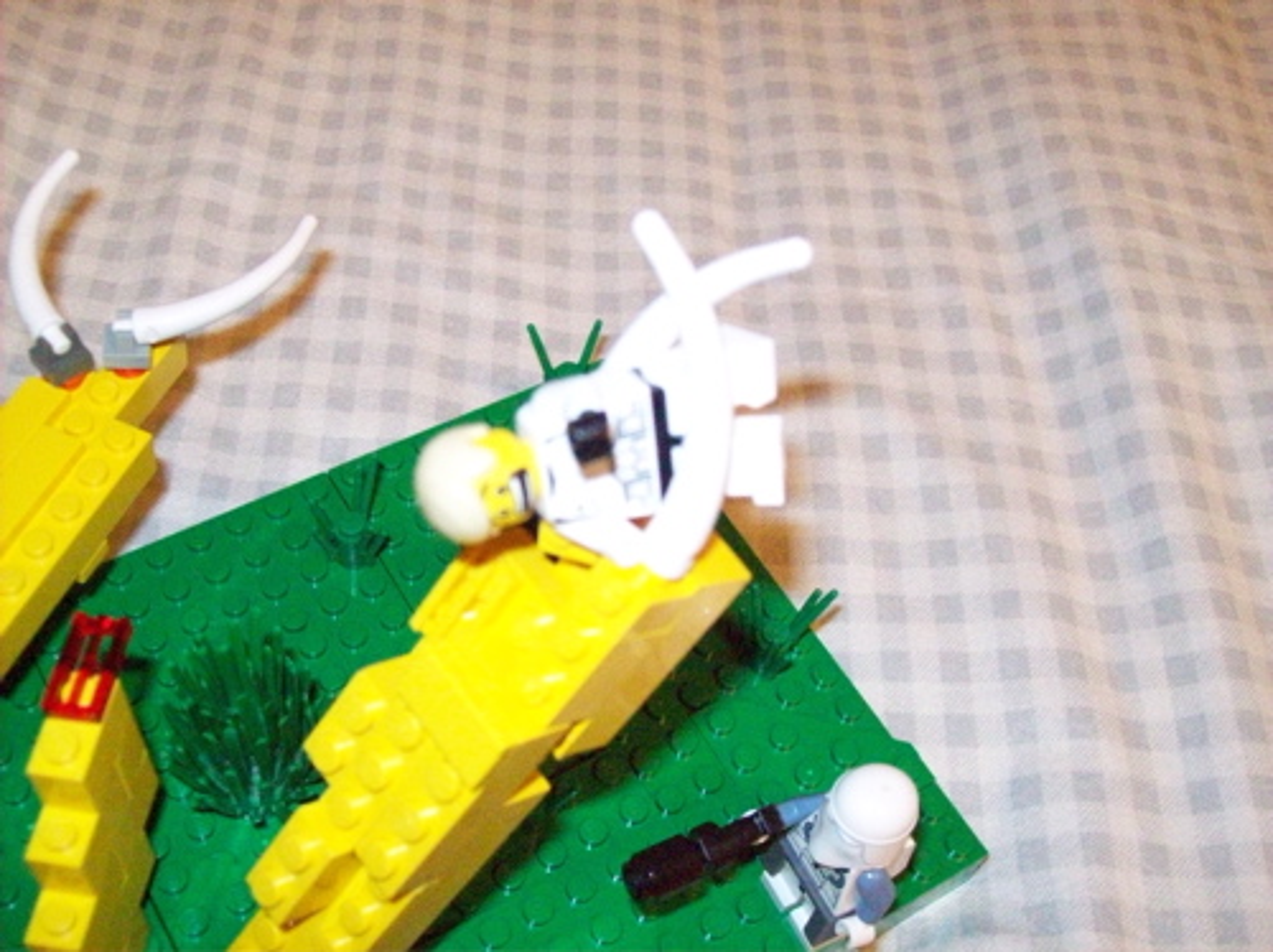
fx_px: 1653
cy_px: 476
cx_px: 636
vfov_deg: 32.1
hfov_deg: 42.1
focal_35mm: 45
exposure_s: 1/73.6
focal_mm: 7.6
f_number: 3
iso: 800
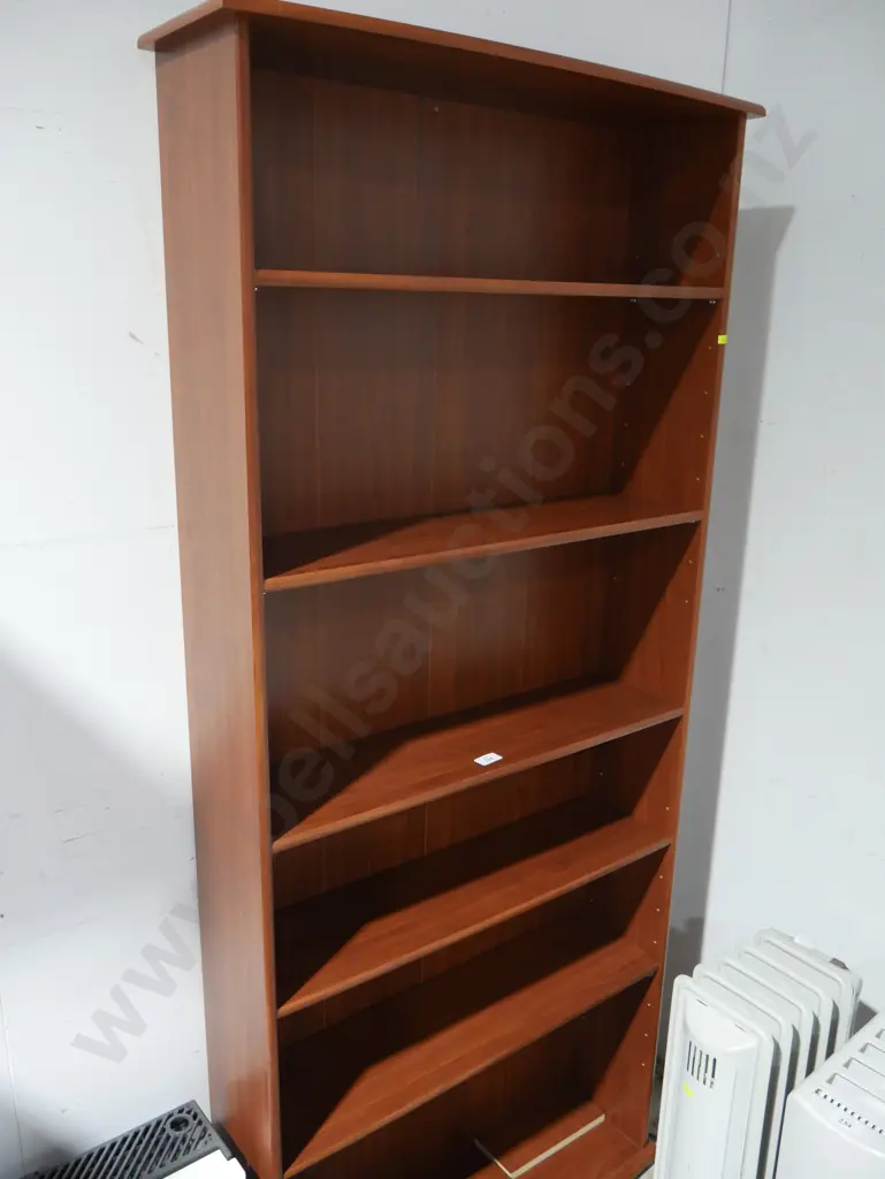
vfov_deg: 63.4
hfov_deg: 49.8
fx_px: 954
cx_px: 442
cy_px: 590
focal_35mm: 28
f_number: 4.5
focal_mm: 14
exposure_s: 1/60
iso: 1600
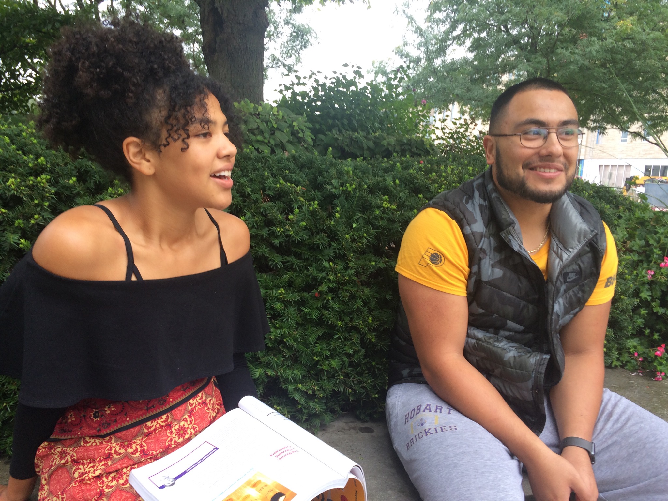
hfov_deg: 61.7
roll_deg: -2.9
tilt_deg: -10.1
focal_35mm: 29
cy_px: 250
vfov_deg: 48.2
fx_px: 560
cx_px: 334
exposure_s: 1/60
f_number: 2.2
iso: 40
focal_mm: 4.15
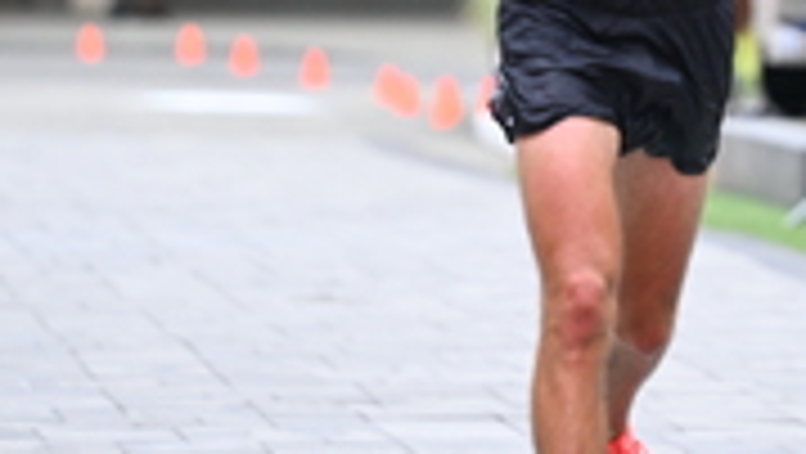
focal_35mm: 532
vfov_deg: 2.3
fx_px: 11378
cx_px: 615
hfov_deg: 4.1
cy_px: -256
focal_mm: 165
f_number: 2.8
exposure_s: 1/800
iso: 1600
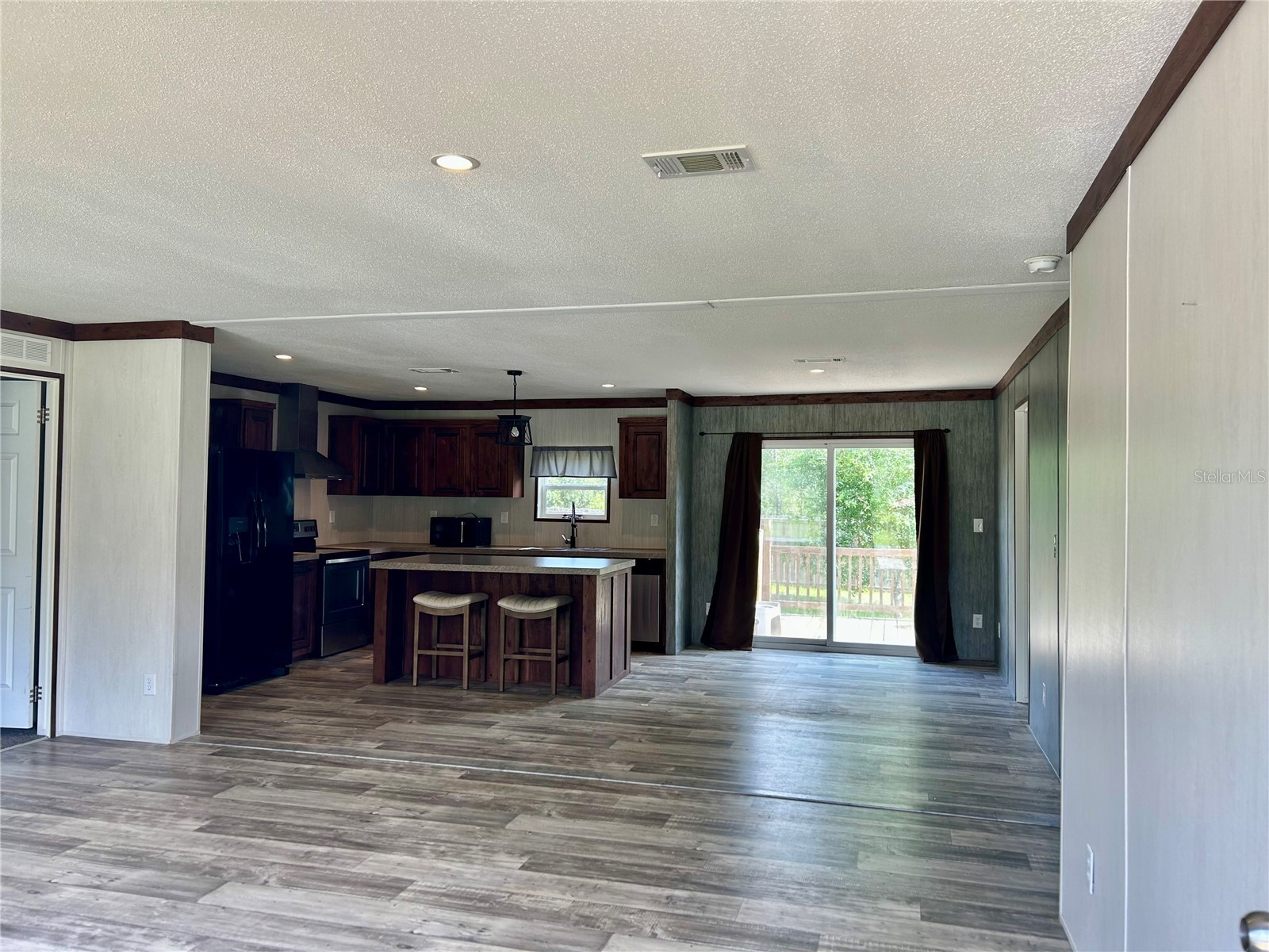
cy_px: 476
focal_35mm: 26
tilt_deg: +1.0
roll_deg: +0.0
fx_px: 953
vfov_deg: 53.1
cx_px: 634
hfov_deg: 67.3
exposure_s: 1/120
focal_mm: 5.7
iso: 32
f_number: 1.5
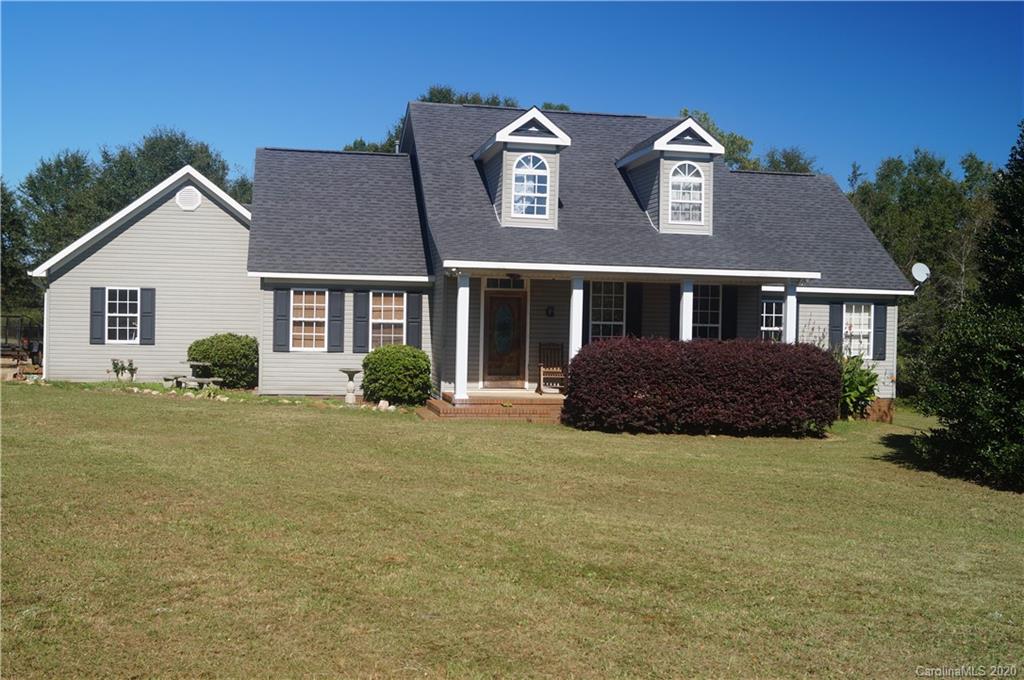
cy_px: 340
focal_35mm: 36
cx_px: 512
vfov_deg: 36.8
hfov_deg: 53.2
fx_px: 1023
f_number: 8
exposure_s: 1/125
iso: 100
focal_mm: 24
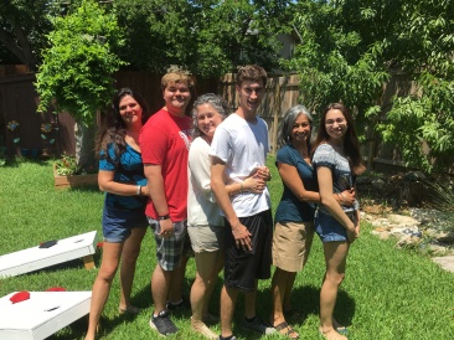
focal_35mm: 29
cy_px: 170
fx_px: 380
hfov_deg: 61.7
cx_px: 227
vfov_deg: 48.2
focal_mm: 4.15
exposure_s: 1/1202
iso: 25
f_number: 2.2
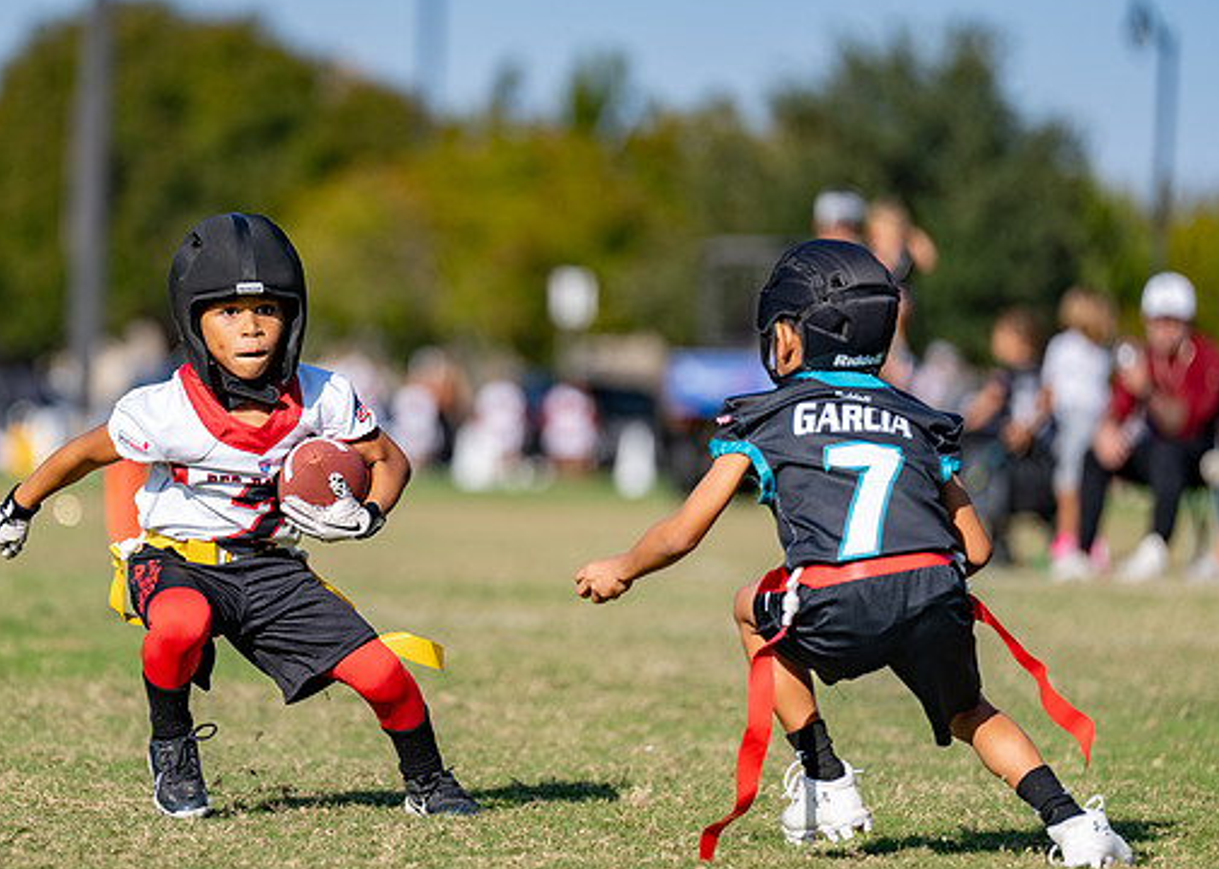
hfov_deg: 6.4
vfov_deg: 4.6
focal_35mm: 316
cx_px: 358
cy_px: 415
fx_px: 10933
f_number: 2.8
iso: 100
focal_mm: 200
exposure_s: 1/2000
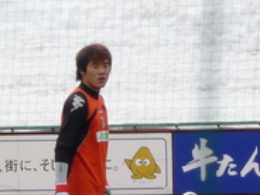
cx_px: 93
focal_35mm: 1078
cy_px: 187
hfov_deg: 1.8
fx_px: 8097
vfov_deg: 1.4
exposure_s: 1/500
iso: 100
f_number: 4.9
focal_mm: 47
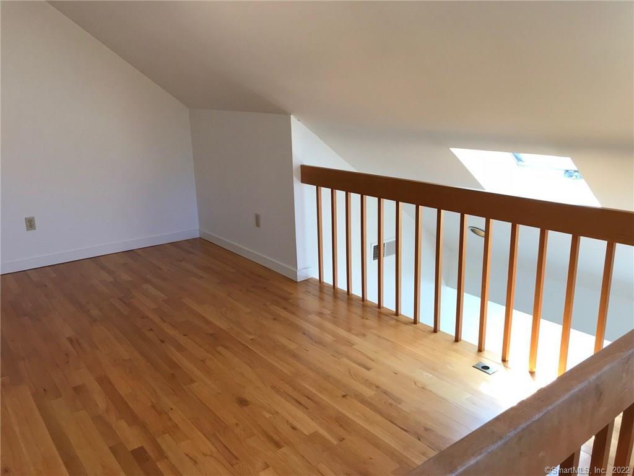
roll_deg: +1.5
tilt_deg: -14.8
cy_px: 238
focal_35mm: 28
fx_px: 513
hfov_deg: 63.4
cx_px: 317
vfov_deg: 49.7
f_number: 1.8
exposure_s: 1/120
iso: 40
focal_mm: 3.99
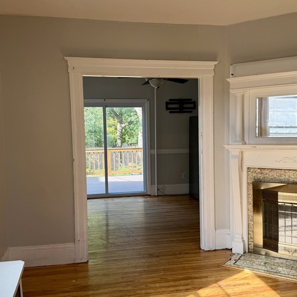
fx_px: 349
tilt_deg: -3.6
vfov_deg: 46.0
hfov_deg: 46.0
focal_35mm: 36
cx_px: 151
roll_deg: +1.3
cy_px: 154
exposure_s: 1/176
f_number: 1.78
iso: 80
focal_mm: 6.76
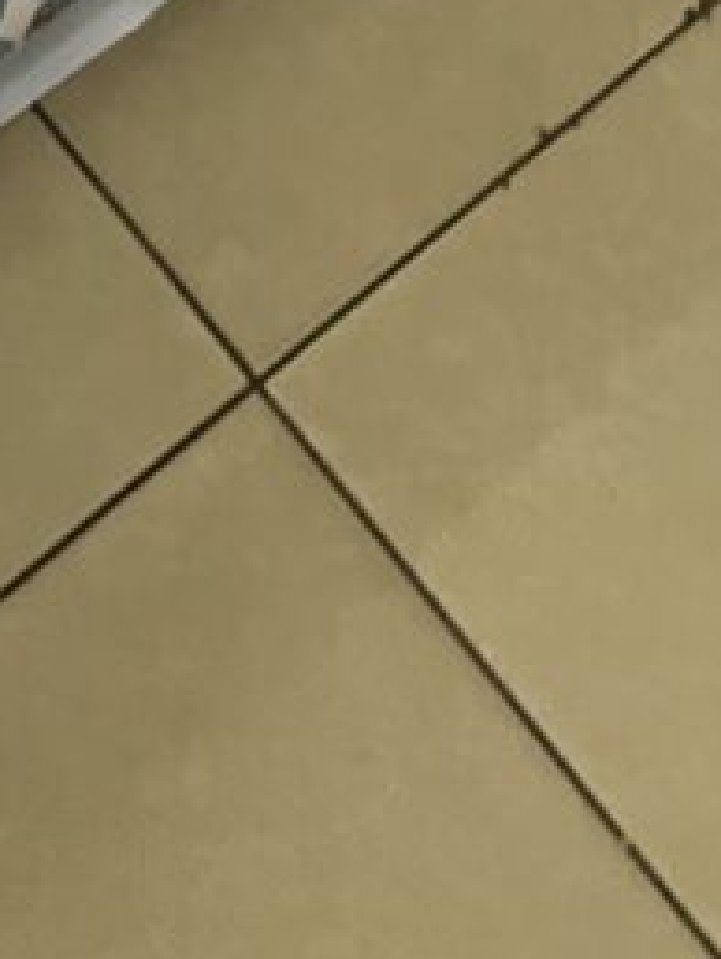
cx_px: 204
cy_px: -762
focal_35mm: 103
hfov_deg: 14.3
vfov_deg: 16.1
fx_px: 2856
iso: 320
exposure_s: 1/50
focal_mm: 5.7
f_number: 1.5
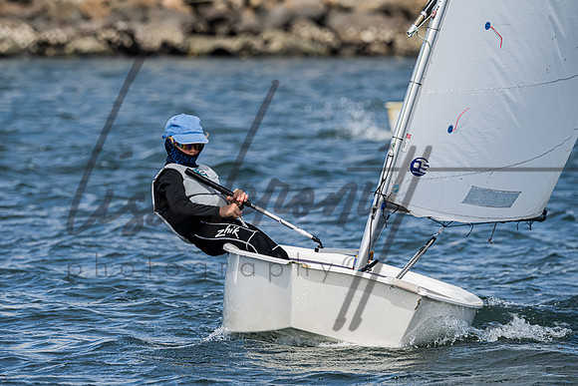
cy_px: 242
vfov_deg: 3.1
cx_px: 216
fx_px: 7237
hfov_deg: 4.6
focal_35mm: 451
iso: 320
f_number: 8
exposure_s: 1/1000
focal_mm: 360
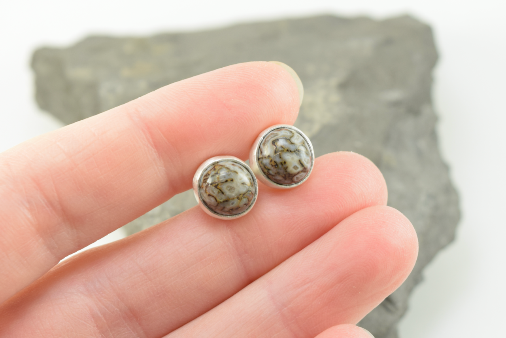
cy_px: 169
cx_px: 253
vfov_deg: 18.9
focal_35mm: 72
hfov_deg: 28.1
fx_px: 1012
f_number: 7.1
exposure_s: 1/125
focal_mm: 48
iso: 400
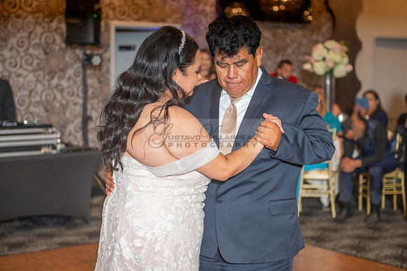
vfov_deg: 19.5
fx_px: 792
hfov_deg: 28.8
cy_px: 136
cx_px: 204
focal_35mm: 70
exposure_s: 1/250
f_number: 2.8
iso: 500
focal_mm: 70
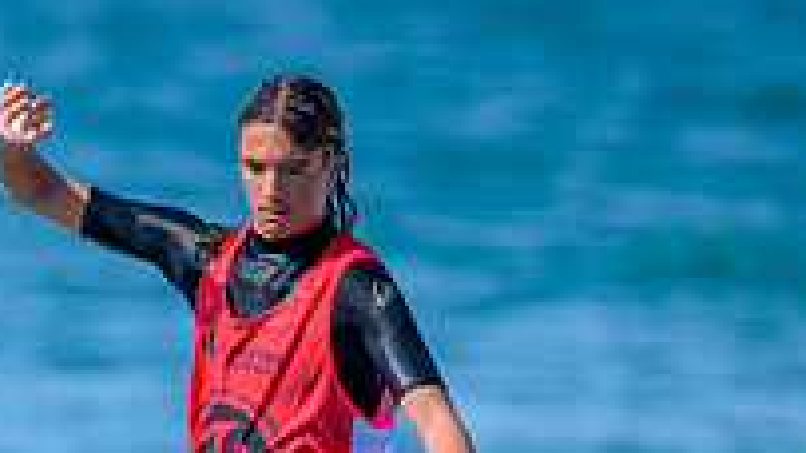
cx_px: -167
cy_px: 671
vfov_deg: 0.4
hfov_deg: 0.8
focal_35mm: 2704
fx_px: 57767
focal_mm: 800
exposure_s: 1/2000
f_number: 6.3
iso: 320
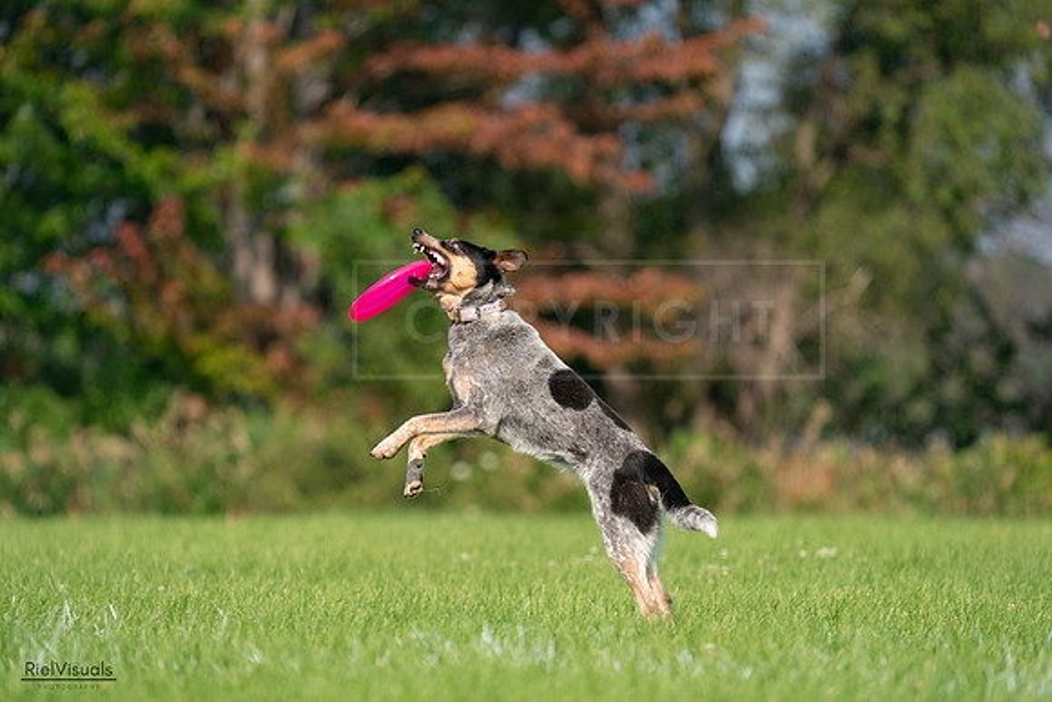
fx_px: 12129
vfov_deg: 3.3
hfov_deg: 5.0
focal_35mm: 415
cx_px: 526
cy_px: 351
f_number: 6.3
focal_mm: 415
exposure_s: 1/4000
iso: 1250
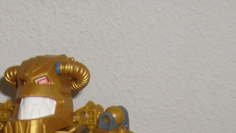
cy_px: 230
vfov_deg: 10.7
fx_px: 669
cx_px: 51
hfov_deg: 19.8
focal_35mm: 107
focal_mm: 5.8
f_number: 2.8
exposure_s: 1/45
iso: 100
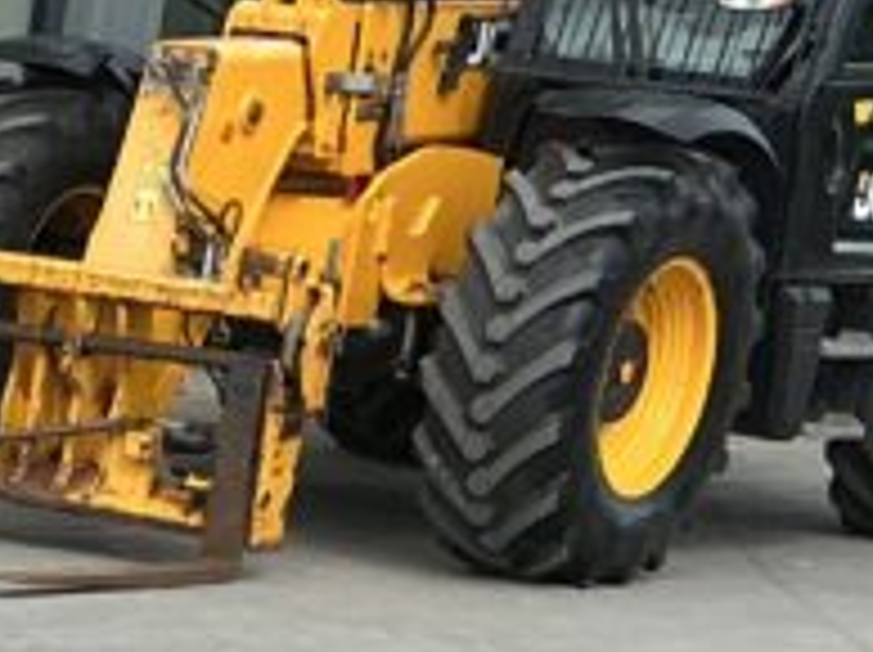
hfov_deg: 12.2
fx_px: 3728
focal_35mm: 148
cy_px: 1174
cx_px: -729
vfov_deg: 9.5
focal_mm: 3
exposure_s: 1/855
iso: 25
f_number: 1.8
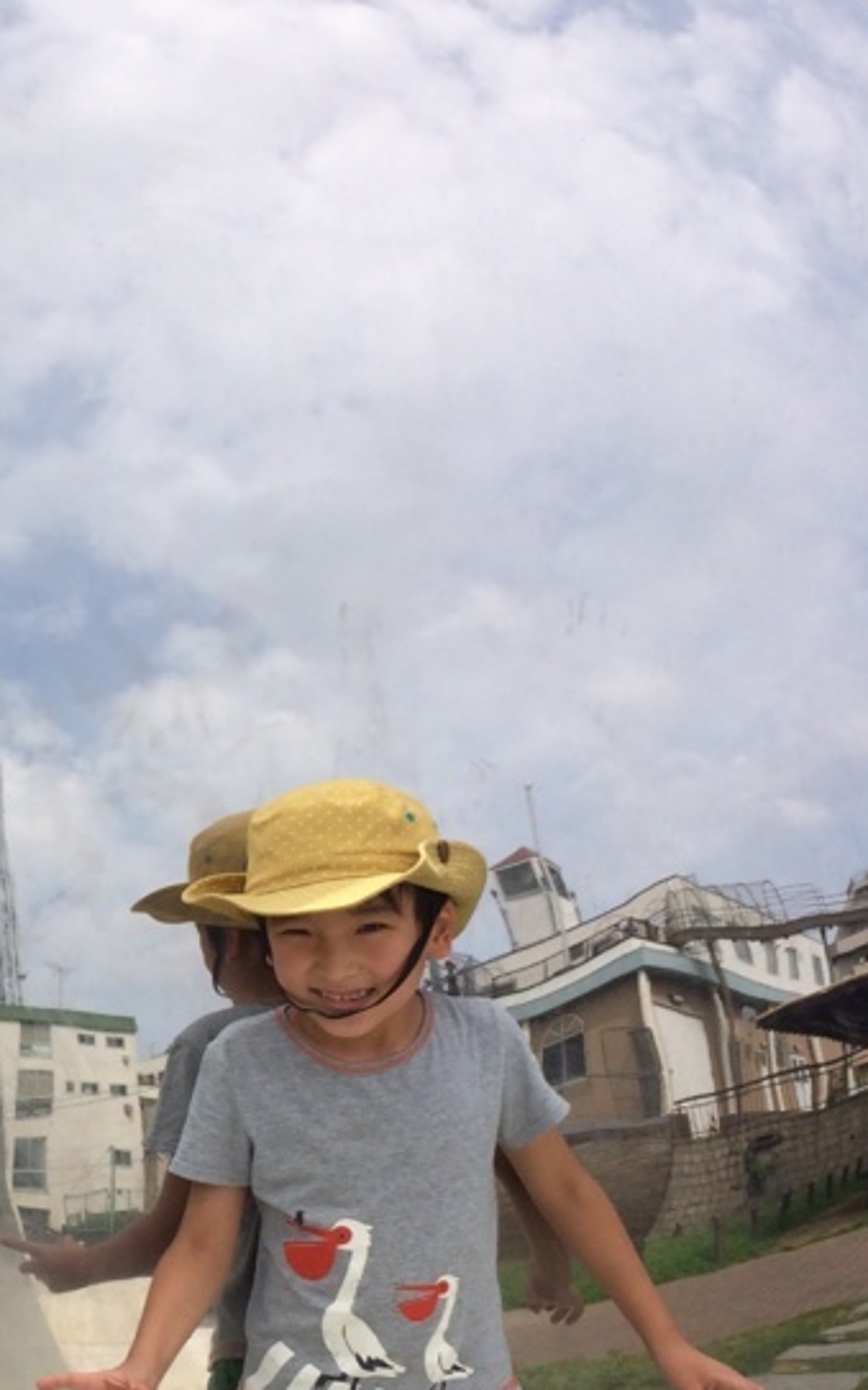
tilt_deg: -19.2
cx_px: -67
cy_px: 939
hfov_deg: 21.3
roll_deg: +0.2
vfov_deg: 34.7
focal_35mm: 58
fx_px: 2197
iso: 32
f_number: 2.2
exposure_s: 1/2740
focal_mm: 4.15
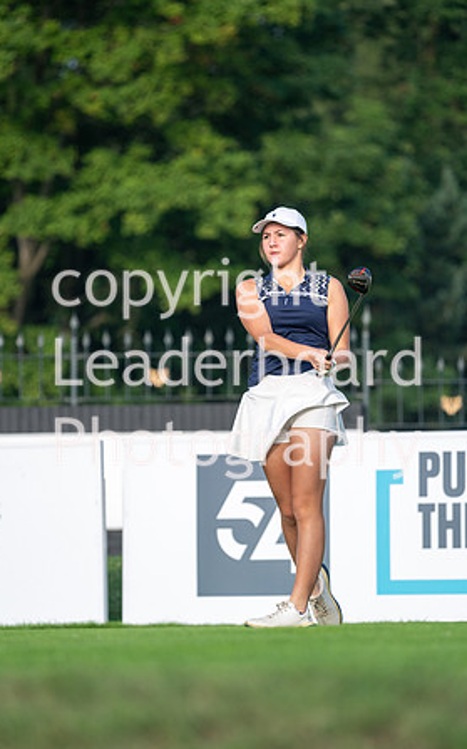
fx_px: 6278
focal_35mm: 308
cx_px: 239
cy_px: 375
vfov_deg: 6.8
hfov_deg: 4.3
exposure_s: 1/2000
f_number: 5
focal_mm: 300
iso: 400
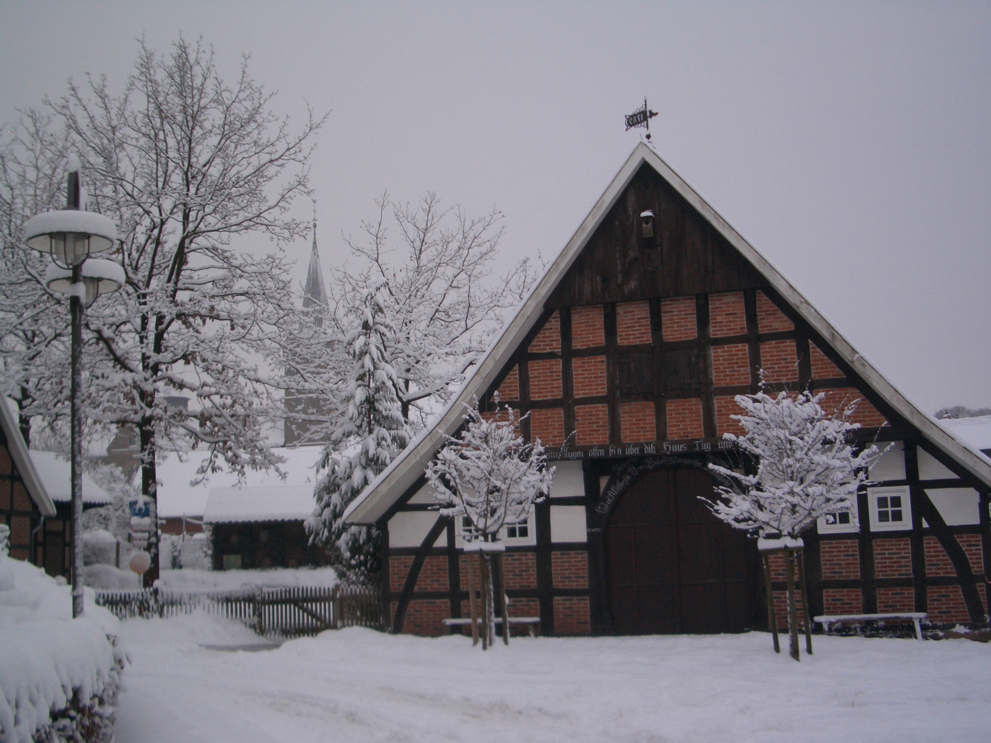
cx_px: 496
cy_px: 372
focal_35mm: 41
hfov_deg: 45.8
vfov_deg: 35.1
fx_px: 1174
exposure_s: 1/200
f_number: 2.8
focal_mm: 6.8
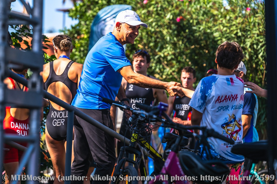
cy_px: 92
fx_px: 1154
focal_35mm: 150
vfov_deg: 9.1
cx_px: 138
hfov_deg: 13.7
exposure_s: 1/1250
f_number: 4.5
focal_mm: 150
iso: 200
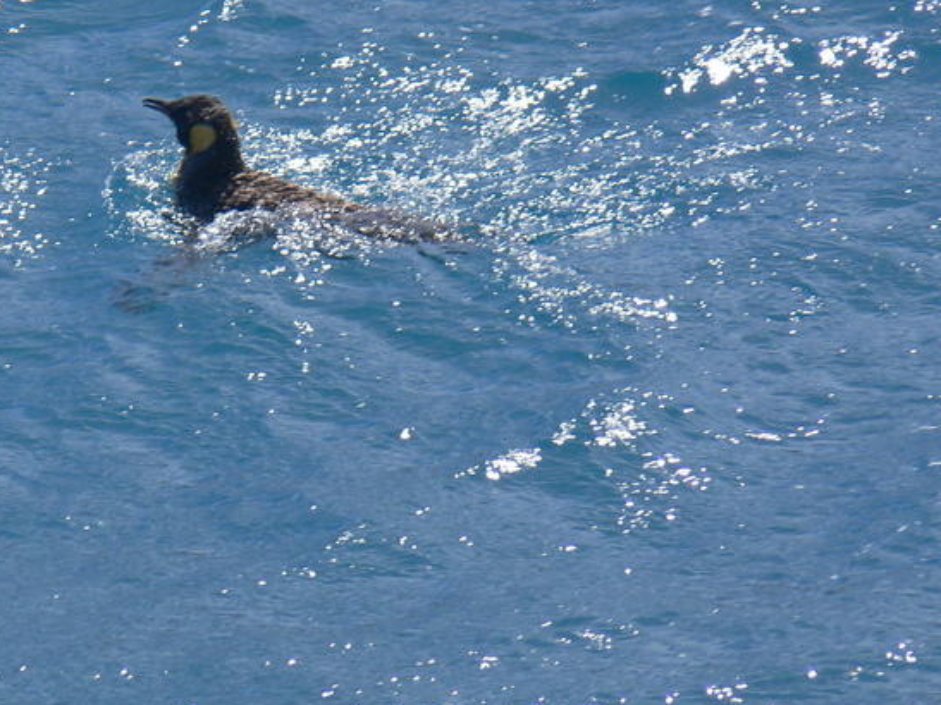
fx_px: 21253
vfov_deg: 1.9
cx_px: 267
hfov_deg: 2.5
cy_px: 237
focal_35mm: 782
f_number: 5.6
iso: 80
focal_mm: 88.8
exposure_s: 1/400
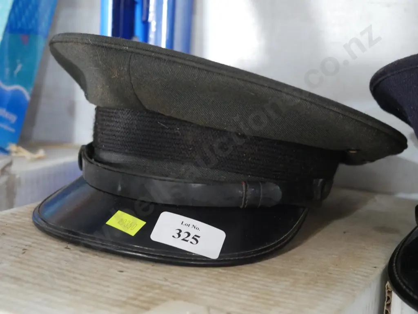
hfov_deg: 33.2
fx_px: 701
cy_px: 157
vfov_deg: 25.3
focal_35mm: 58
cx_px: 209
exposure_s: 1/20
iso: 3200
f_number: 5.4
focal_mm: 29
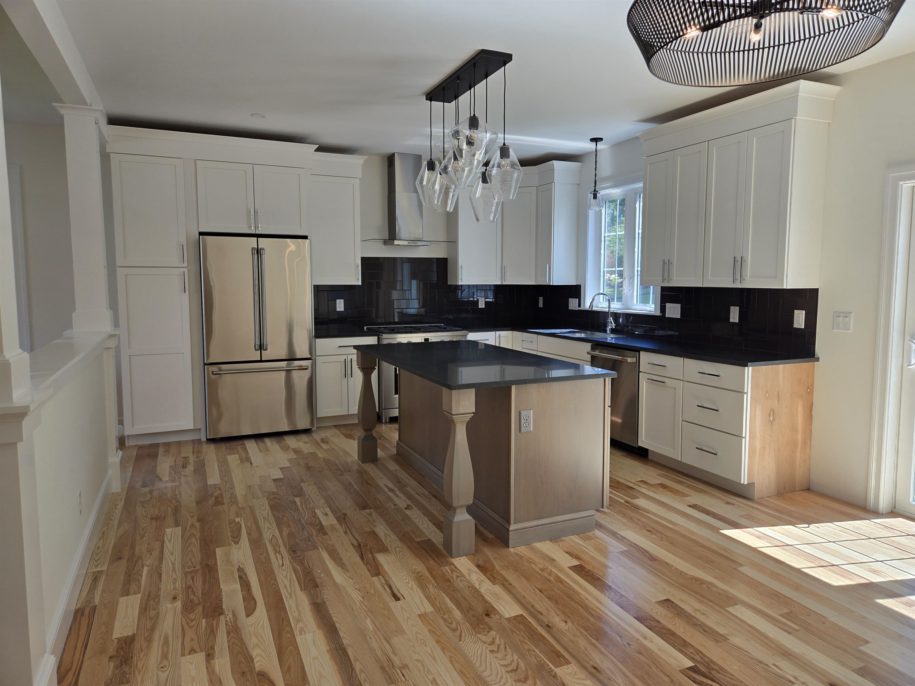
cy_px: 343
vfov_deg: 58.9
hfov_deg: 73.9
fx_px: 608
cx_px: 458
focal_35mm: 23
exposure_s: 1/173
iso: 25
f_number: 1.8
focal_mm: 5.4
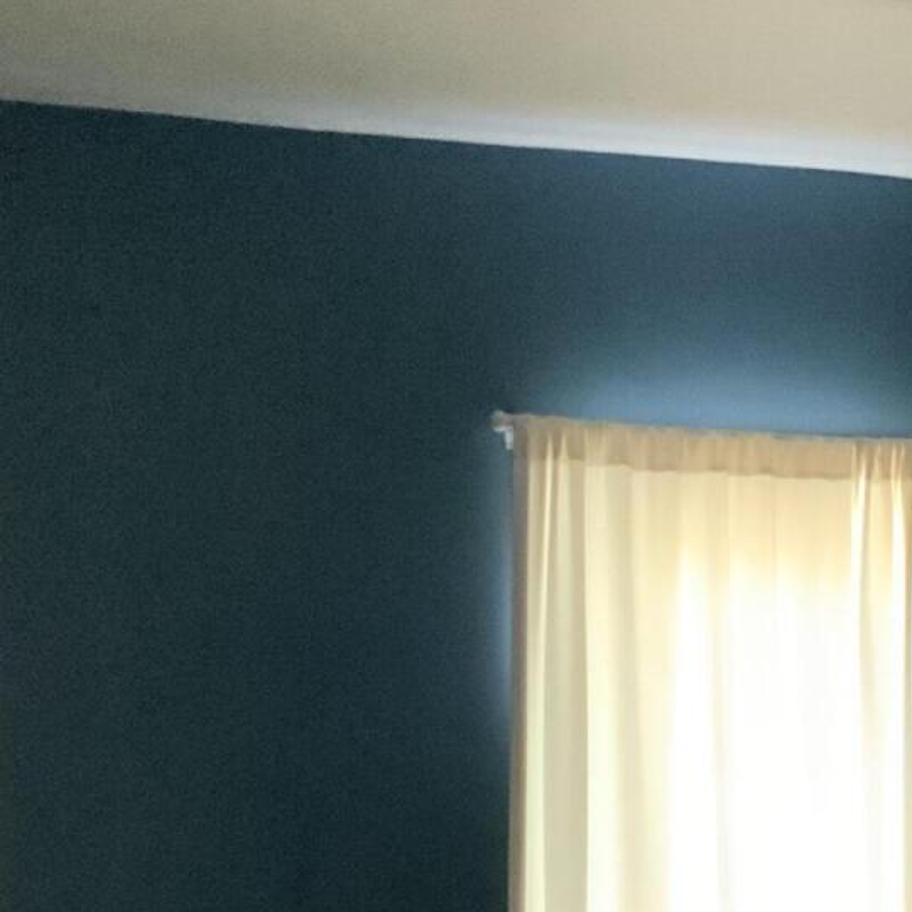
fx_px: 2832
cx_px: 713
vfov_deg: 16.9
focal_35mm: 95
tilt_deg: -7.6
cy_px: 1280
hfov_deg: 18.2
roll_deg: +1.3
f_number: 1.8
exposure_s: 1/30
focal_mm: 3
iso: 500
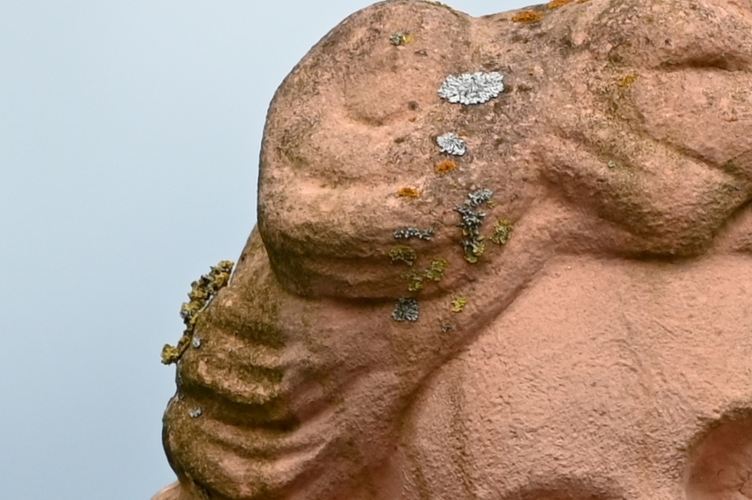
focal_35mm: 624
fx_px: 13022
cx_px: 1516
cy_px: 658
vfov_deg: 2.2
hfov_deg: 3.3
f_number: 4
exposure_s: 1/3200
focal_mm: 110
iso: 400
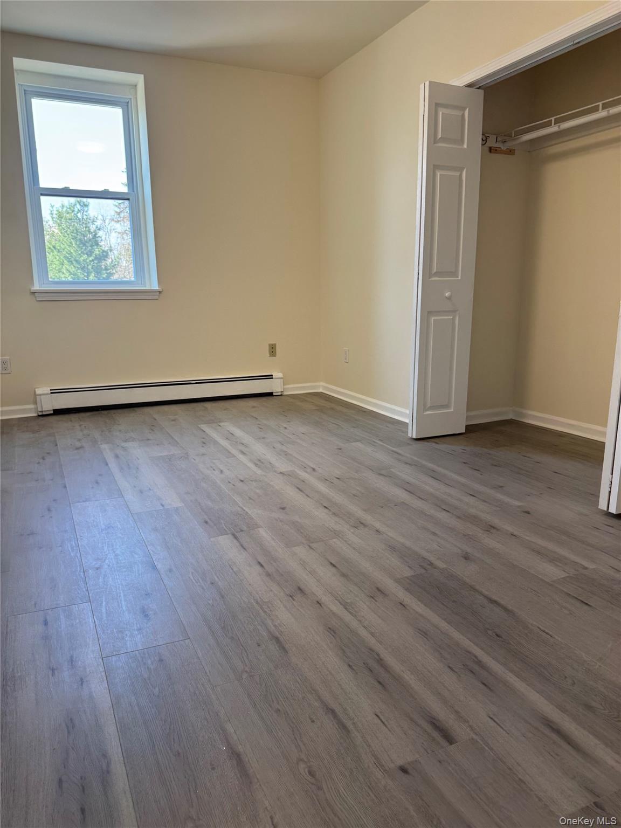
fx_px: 574
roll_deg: +0.6
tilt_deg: -10.3
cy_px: 414
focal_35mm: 24
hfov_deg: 56.8
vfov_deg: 71.6
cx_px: 310
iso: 125
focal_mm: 6.76
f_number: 1.78
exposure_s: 1/120
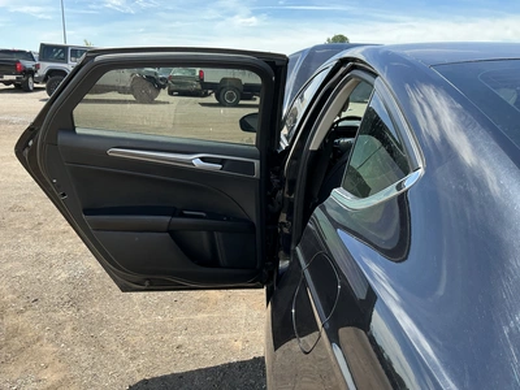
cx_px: 260
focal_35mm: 28
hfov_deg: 63.4
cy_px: 195
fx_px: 421
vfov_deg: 49.7
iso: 25
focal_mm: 3
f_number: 1.8
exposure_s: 1/568
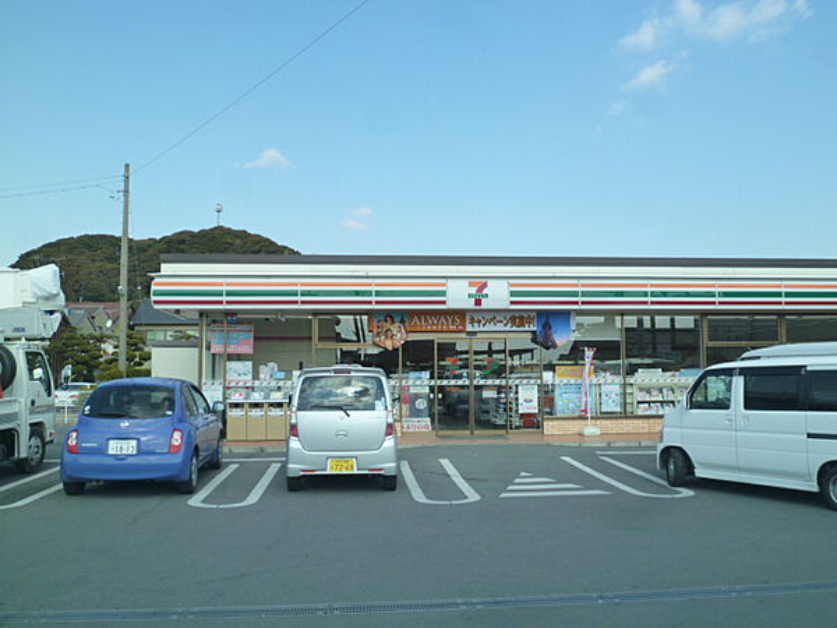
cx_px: 418
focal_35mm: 33
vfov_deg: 42.9
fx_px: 798
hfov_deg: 55.4
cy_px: 314
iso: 125
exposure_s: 1/320
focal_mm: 5.8
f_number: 4
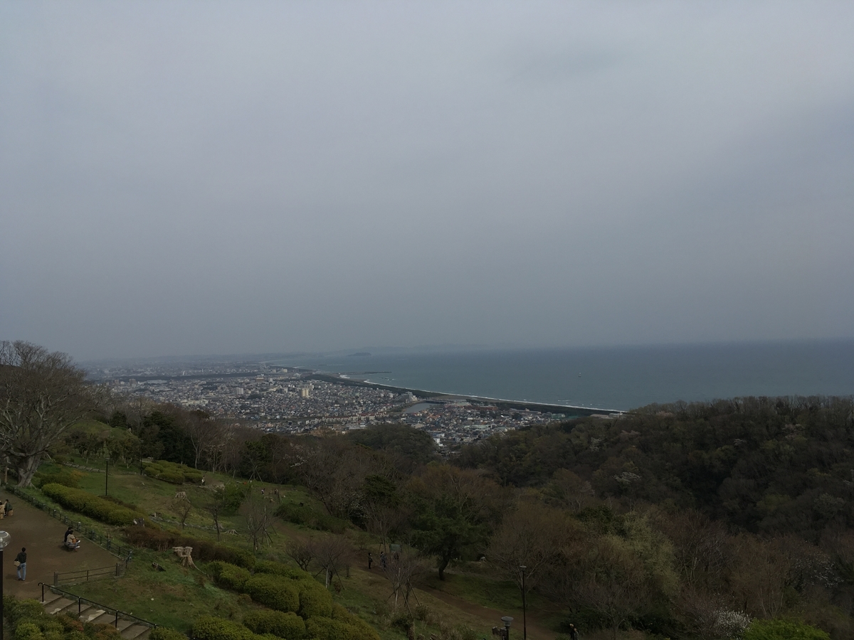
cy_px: 320
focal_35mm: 29
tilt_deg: +1.9
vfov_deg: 48.2
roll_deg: +2.4
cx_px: 427
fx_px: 715
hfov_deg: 61.7
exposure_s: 1/2137
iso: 25
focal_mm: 4.15
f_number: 2.2
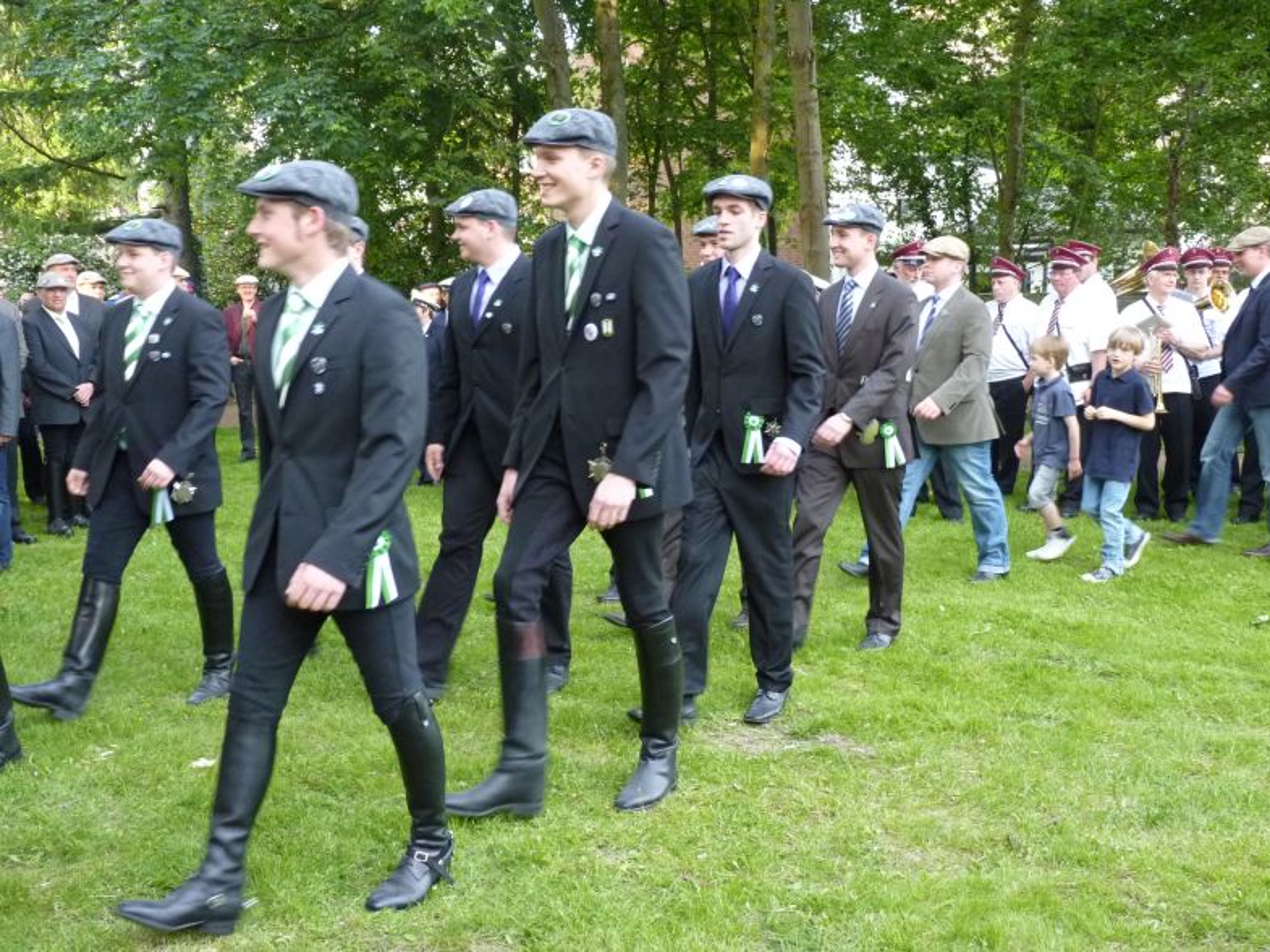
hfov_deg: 46.8
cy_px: 476
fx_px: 1467
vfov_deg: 35.9
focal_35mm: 40
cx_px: 635
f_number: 3
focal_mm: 7.1
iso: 400
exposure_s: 1/60
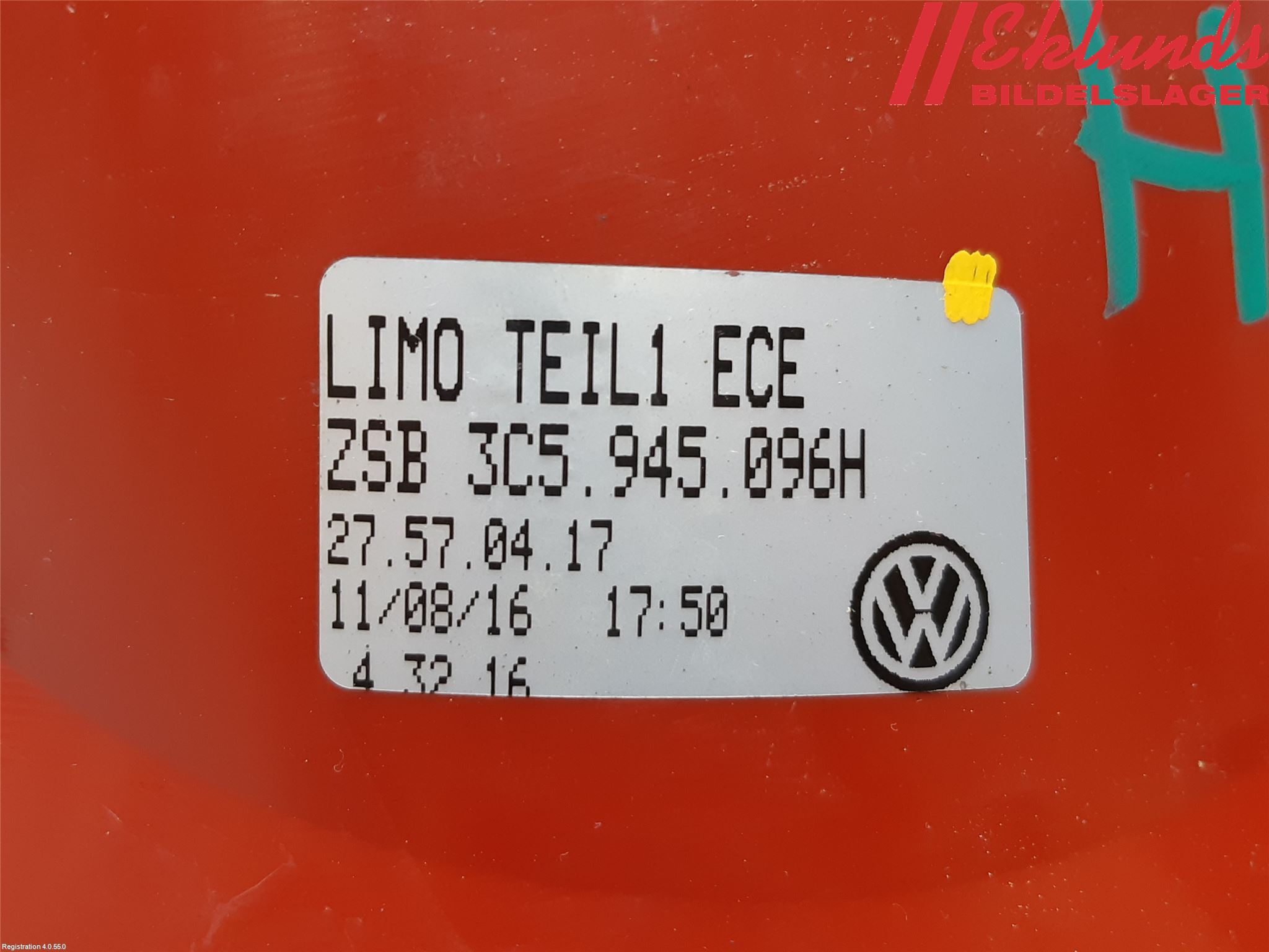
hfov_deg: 67.3
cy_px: 476
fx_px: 953
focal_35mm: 26
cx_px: 634
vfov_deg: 53.1
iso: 100
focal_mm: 3.93
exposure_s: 1/50
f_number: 1.7
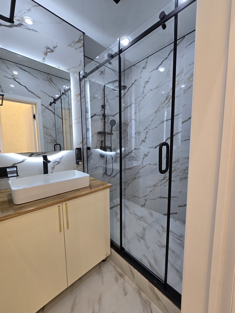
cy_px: 156
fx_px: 118
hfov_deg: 89.9
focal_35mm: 13
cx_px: 118
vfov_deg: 106.2
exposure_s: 1/50
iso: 64
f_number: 2.2
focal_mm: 2.2
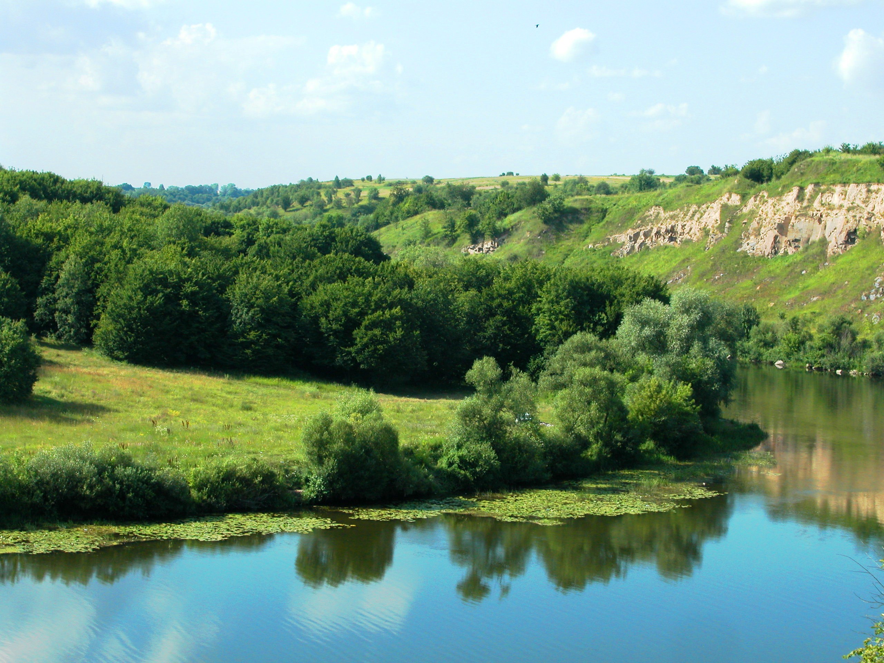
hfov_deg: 26.3
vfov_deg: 19.9
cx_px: 442
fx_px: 1890
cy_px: 332
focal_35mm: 74
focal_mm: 18.8
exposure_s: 1/218
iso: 100
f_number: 7
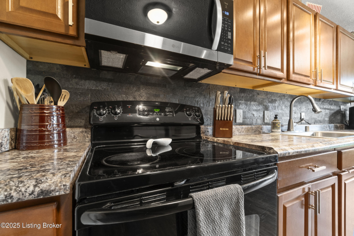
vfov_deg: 77.3
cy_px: 118
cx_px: 177
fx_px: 147
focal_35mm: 15
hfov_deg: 100.4
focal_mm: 10
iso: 400
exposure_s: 1/1.25
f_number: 8
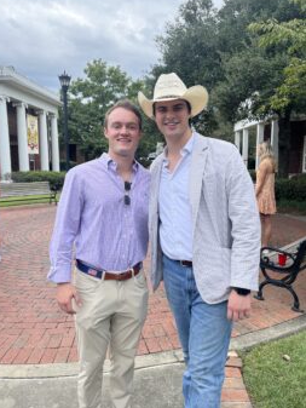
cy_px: 201
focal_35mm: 27
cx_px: 148
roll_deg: +1.0
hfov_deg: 51.4
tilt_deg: -8.0
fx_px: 318
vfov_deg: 65.3
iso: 50
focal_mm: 5.1
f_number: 1.6
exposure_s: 1/1355
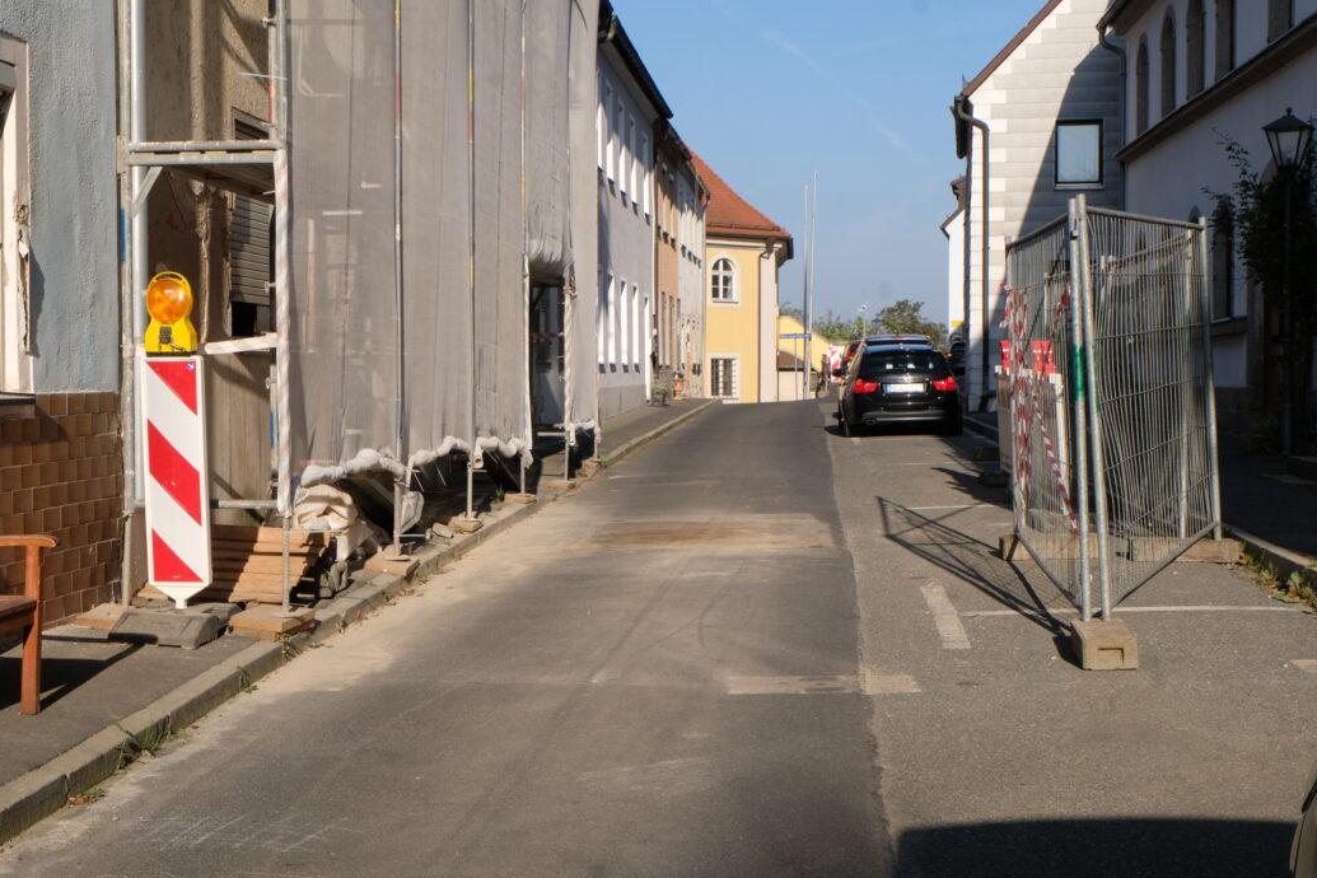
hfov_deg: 38.8
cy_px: 394
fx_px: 1866
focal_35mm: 51
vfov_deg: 26.5
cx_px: 556
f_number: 14
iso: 200
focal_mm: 29.5
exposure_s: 1/125
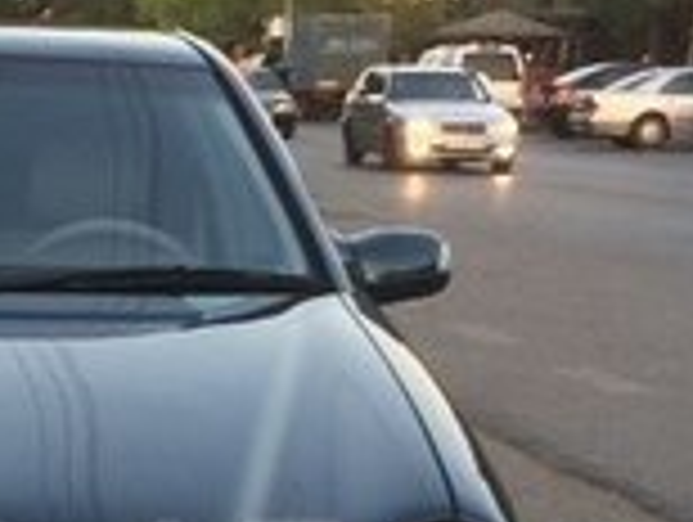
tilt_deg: -13.9
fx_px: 2486
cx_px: -117
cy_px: 587
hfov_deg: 15.4
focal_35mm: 124
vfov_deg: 11.8
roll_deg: -1.1
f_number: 2.2
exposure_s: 1/100
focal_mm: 4.15
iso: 50
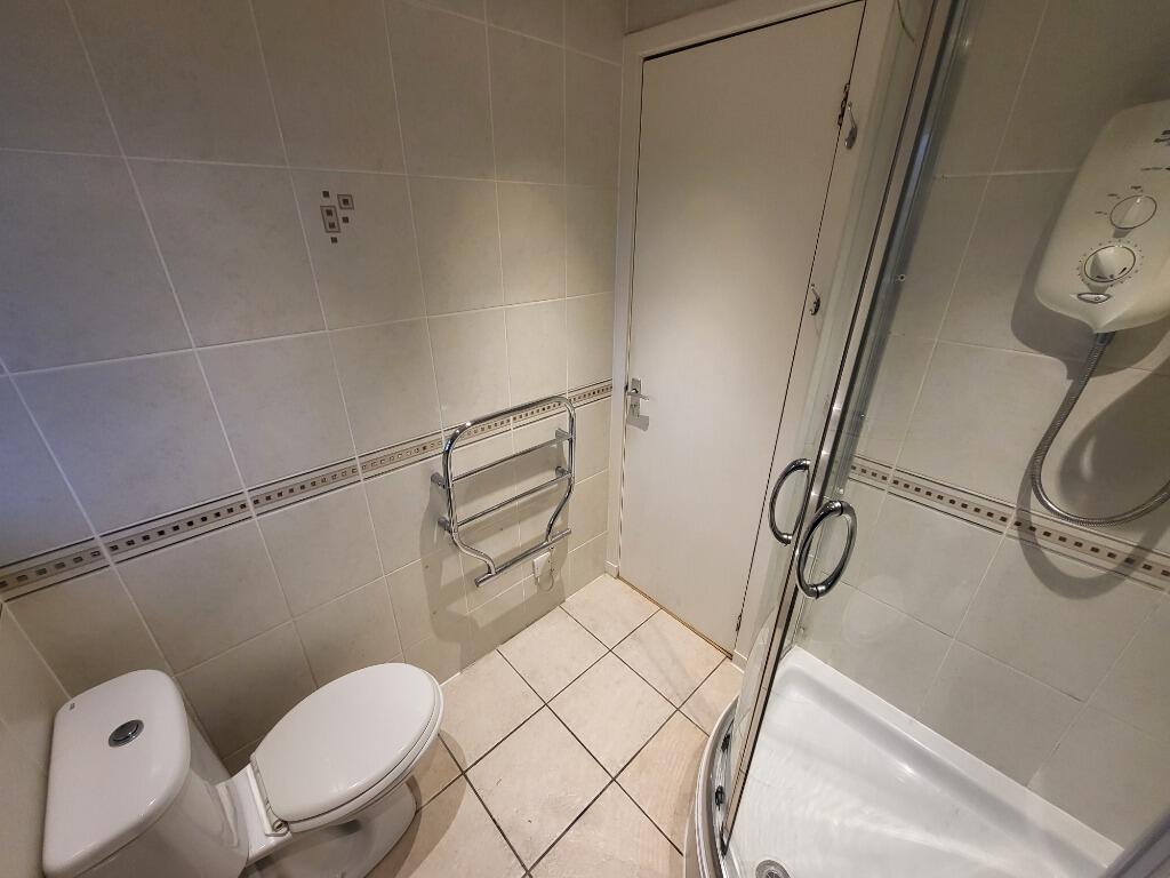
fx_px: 439
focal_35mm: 13
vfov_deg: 89.9
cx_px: 585
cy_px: 439
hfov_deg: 106.2
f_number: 2.2
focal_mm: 1.74
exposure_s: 1/50
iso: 200
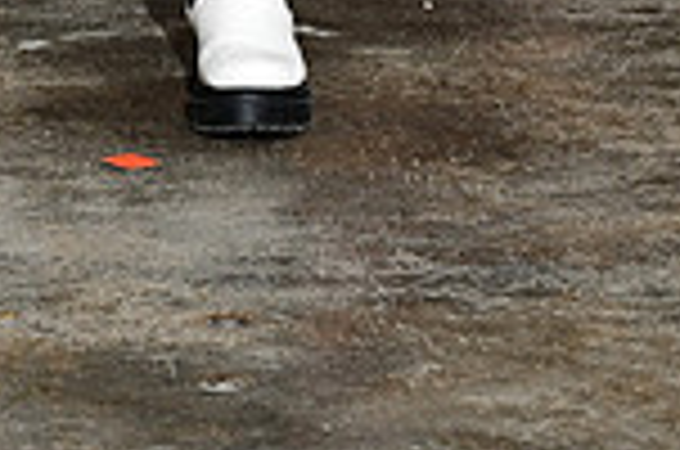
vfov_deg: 4.1
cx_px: 104
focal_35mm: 327
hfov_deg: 6.3
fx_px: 6164
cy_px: -770
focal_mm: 85
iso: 1000
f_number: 6.3
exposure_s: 1/125
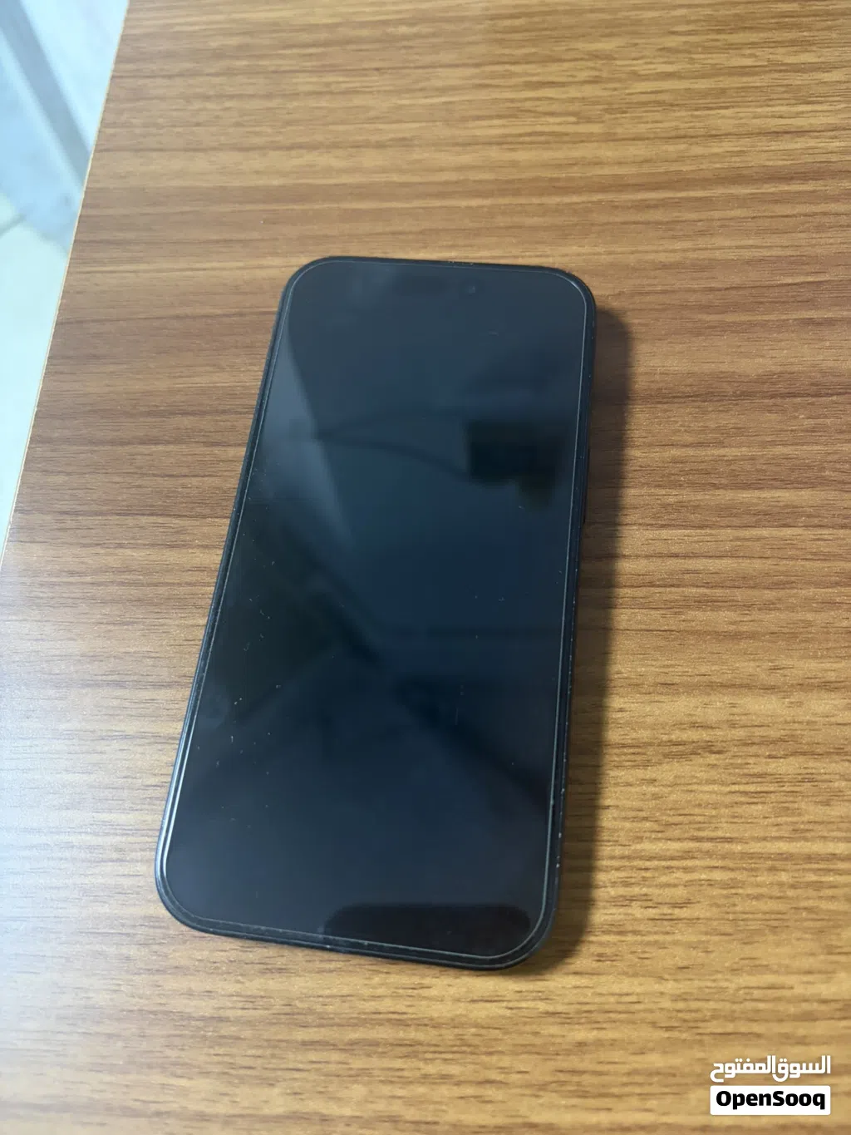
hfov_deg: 53.1
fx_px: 852
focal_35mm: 26
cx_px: 426
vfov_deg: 67.3
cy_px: 568
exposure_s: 1/40
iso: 500
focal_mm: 5.96
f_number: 1.6
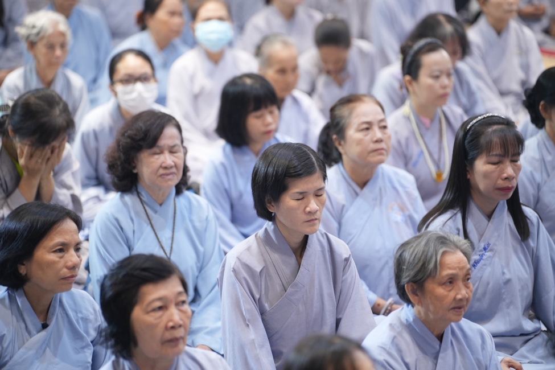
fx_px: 2312
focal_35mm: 150
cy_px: 185
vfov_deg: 9.1
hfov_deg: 13.7
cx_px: 278
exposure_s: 1/80
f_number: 2.8
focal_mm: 150
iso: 1250
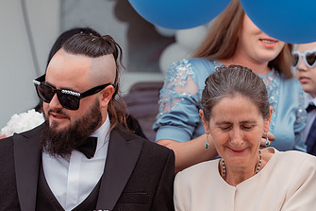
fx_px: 1369
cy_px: 157
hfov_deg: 13.2
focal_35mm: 156
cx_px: 176
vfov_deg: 8.8
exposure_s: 1/800
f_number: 4
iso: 400
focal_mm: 90
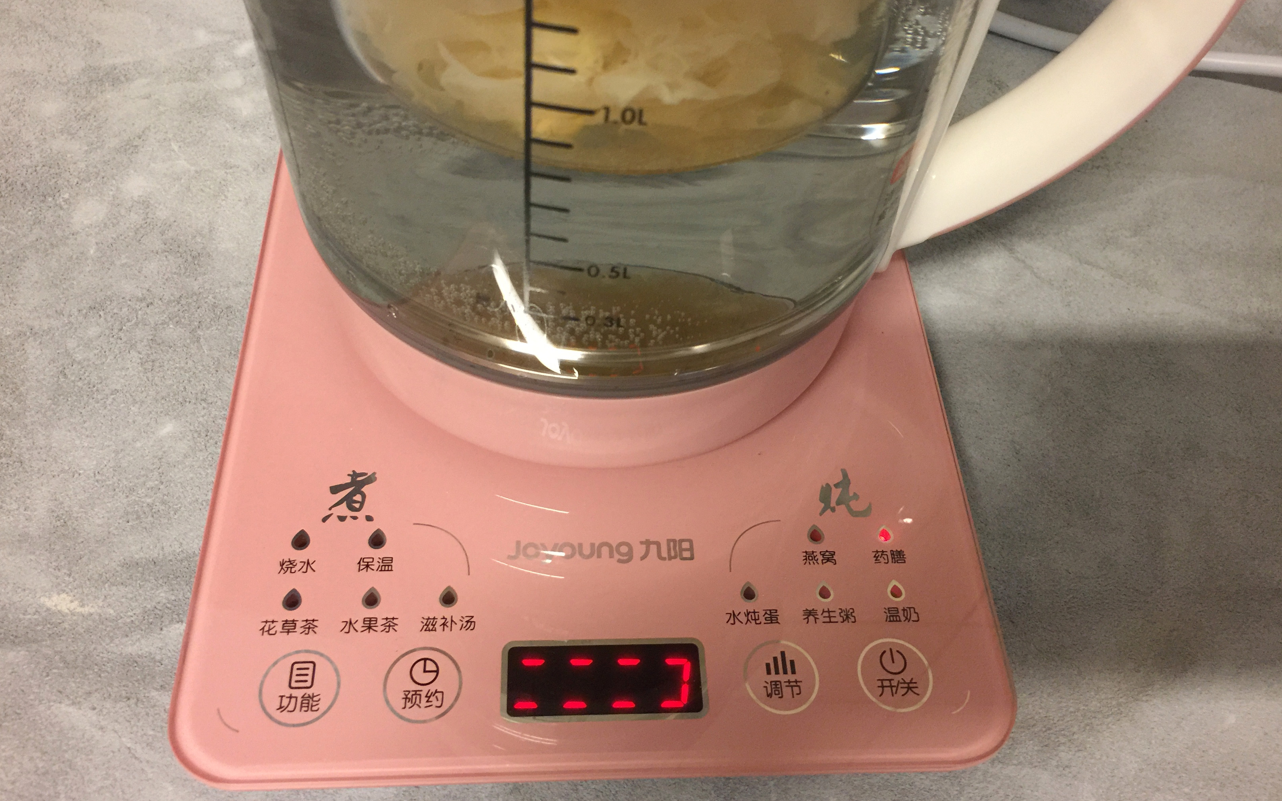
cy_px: 366
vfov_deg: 40.6
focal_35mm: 31
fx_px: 1083
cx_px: 637
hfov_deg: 61.2
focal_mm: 4.15
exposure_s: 1/15
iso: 125
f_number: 2.2
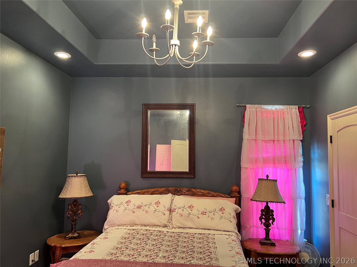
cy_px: 134
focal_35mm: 26
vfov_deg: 53.1
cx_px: 178
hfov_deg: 67.3
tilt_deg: +4.3
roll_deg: -1.4
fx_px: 268
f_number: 1.5
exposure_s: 1/60
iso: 160
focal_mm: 5.7
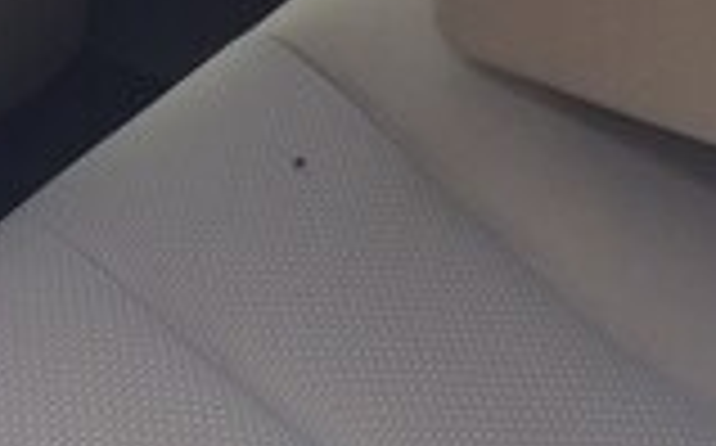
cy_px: -360
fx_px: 1871
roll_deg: +5.0
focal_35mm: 96
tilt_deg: -18.1
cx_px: -18
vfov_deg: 12.4
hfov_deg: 20.9
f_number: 2.2
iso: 32
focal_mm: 4.15
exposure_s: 1/217
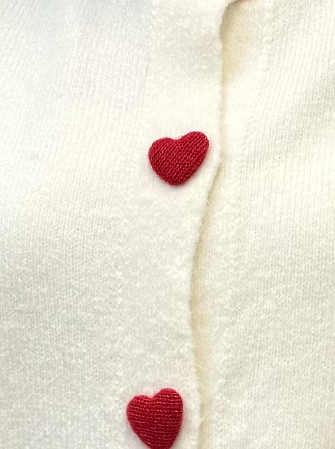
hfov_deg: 9.8
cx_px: 114
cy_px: 348
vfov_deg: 13.1
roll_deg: -1.3
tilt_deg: +1.2
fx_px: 1944
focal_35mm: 150
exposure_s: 1/237
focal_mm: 6.76
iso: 64
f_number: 1.78
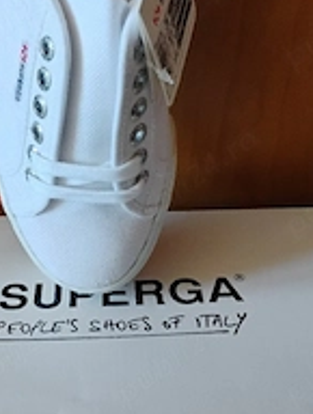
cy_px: 207
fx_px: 696
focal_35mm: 58
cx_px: 63
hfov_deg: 24.9
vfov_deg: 33.2
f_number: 1.8
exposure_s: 1/50
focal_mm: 4.26
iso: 741
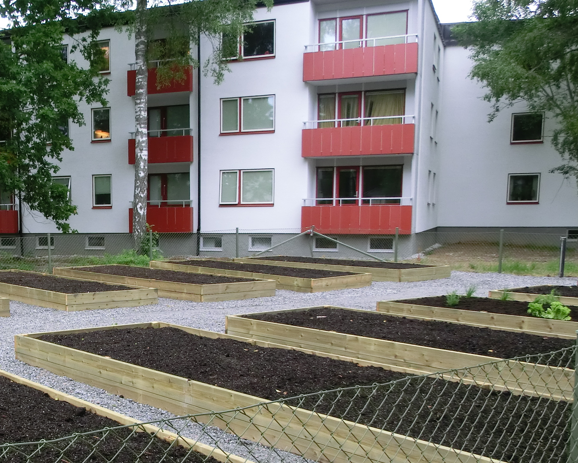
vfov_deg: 33.5
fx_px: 753
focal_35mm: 44
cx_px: 66
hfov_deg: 39.2
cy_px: 341
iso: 80
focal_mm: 4.24
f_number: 3
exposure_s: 1/125
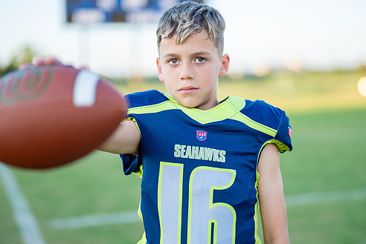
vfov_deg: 20.3
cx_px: 204
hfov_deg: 30.1
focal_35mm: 67
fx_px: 681
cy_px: 107
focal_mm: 50
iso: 160
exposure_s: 1/2000
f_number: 1.2
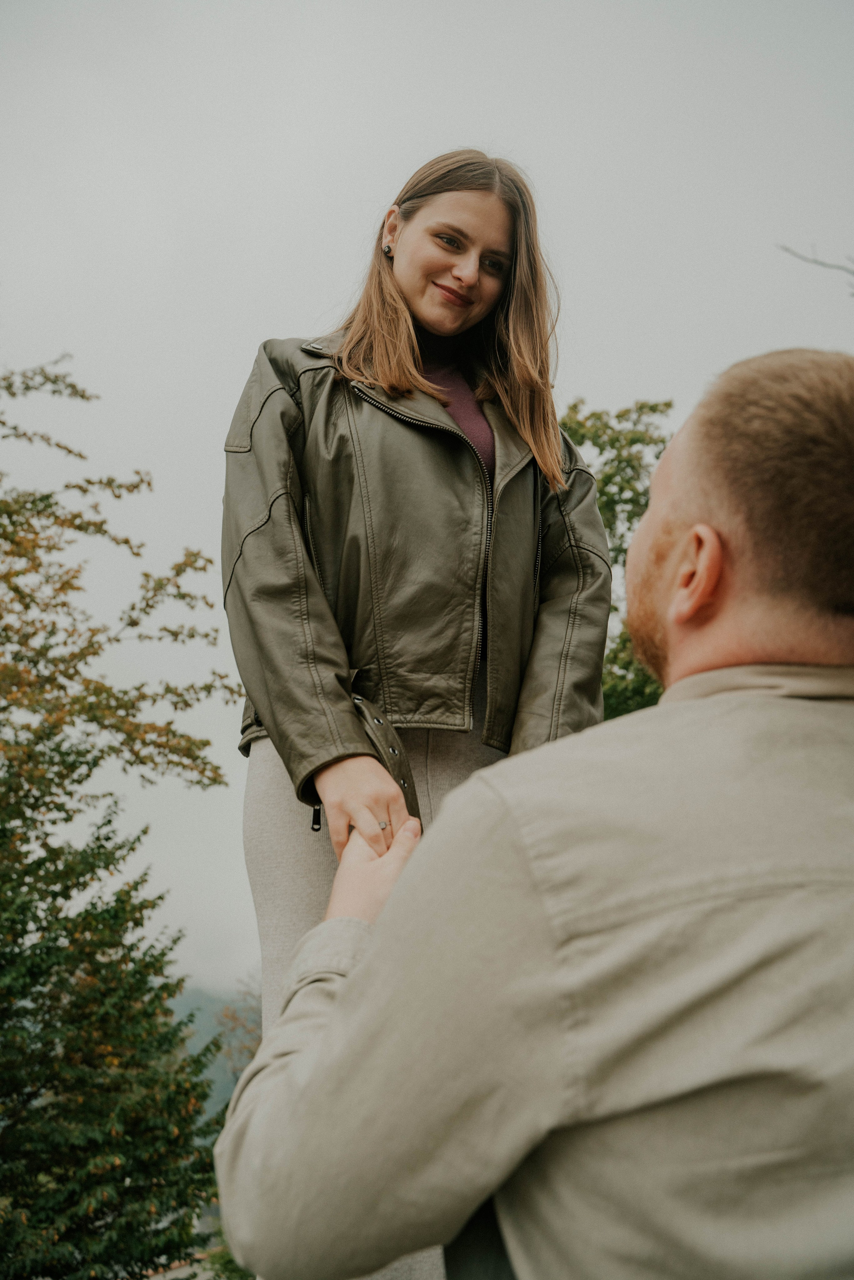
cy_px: 640
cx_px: 427
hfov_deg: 46.4
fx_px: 996
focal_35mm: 28
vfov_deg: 65.5
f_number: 4.5
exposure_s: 1/160
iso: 250
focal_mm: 28
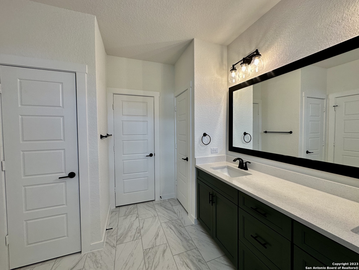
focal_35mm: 14
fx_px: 145
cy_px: 135
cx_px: 180
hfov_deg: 102.1
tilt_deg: -2.4
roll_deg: +0.7
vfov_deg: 85.7
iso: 64
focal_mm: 2.22
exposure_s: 1/120
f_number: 2.2
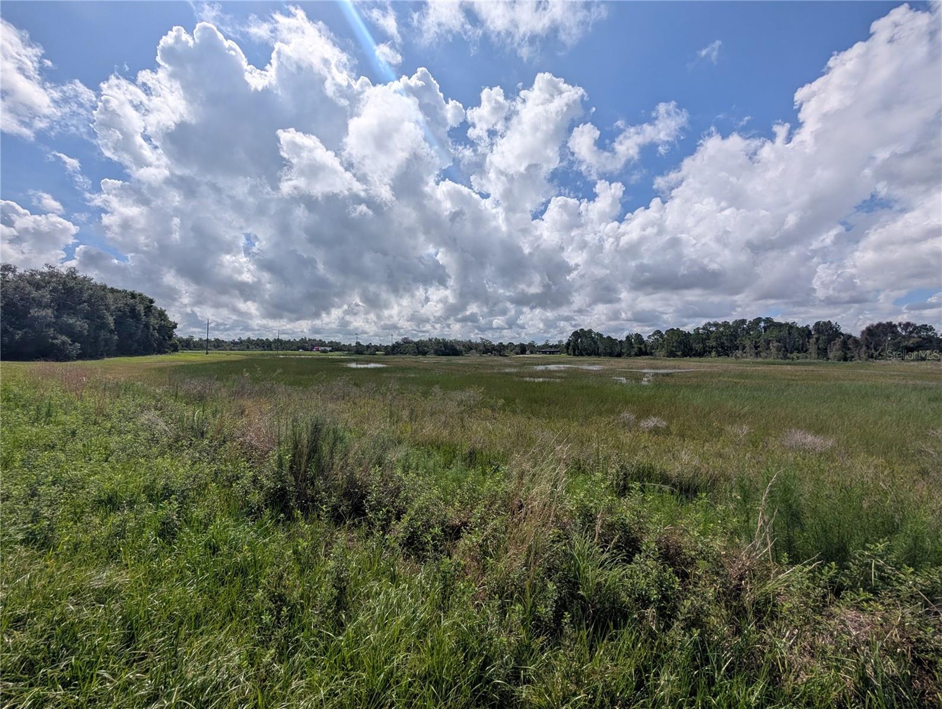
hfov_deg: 110.5
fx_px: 327
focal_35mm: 12
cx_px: 471
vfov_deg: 94.6
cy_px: 354
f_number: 1.7
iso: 56
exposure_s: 1/9709
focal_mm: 2.02
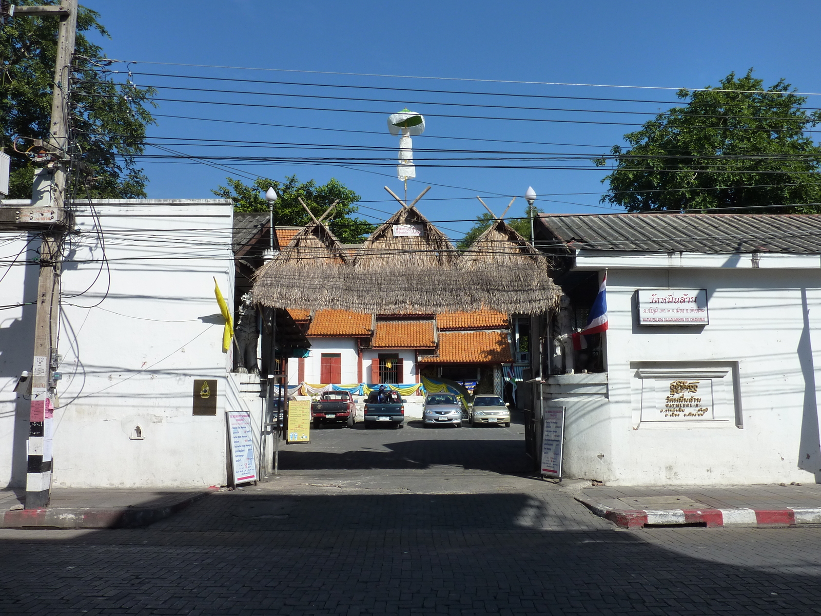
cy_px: 308
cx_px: 410
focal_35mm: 25
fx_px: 593
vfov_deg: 54.9
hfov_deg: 69.4
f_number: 5.6
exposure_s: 1/500
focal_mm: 4.1
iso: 125
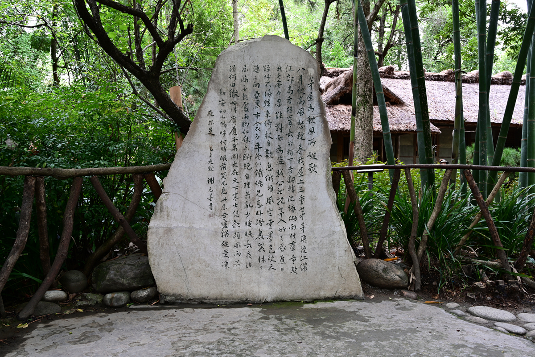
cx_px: 268
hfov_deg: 63.7
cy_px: 178
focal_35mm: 29
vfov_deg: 45.0
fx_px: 431
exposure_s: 1/15
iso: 200
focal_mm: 29
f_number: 8
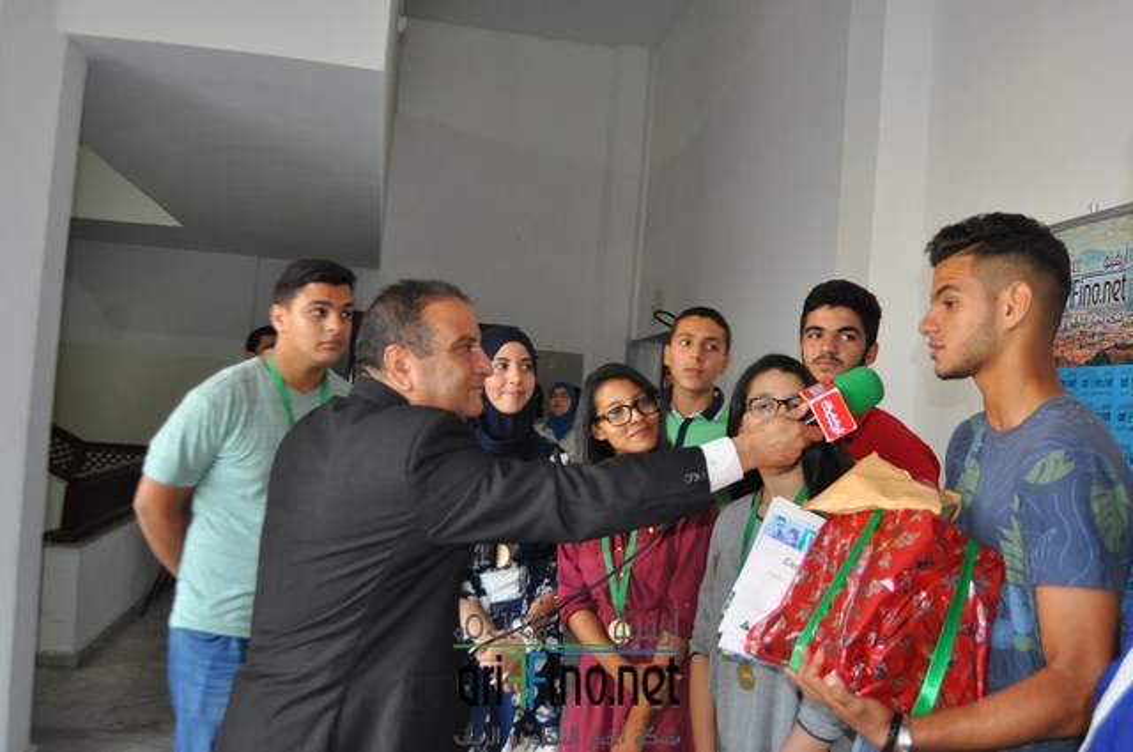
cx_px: 566
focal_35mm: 30
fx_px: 943
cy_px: 376
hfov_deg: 62.0
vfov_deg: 43.5
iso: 800
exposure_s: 1/60
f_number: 3.5
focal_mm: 20
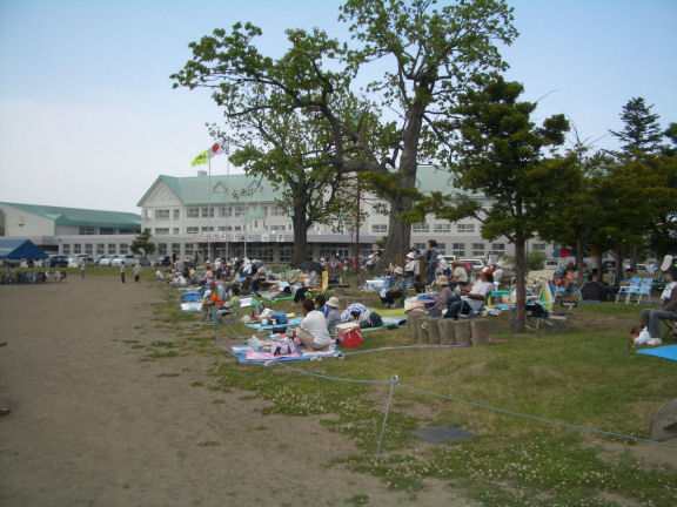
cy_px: 254
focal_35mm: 35
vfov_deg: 40.7
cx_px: 338
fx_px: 685
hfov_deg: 52.6
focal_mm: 5.8
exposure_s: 1/800
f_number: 4.3
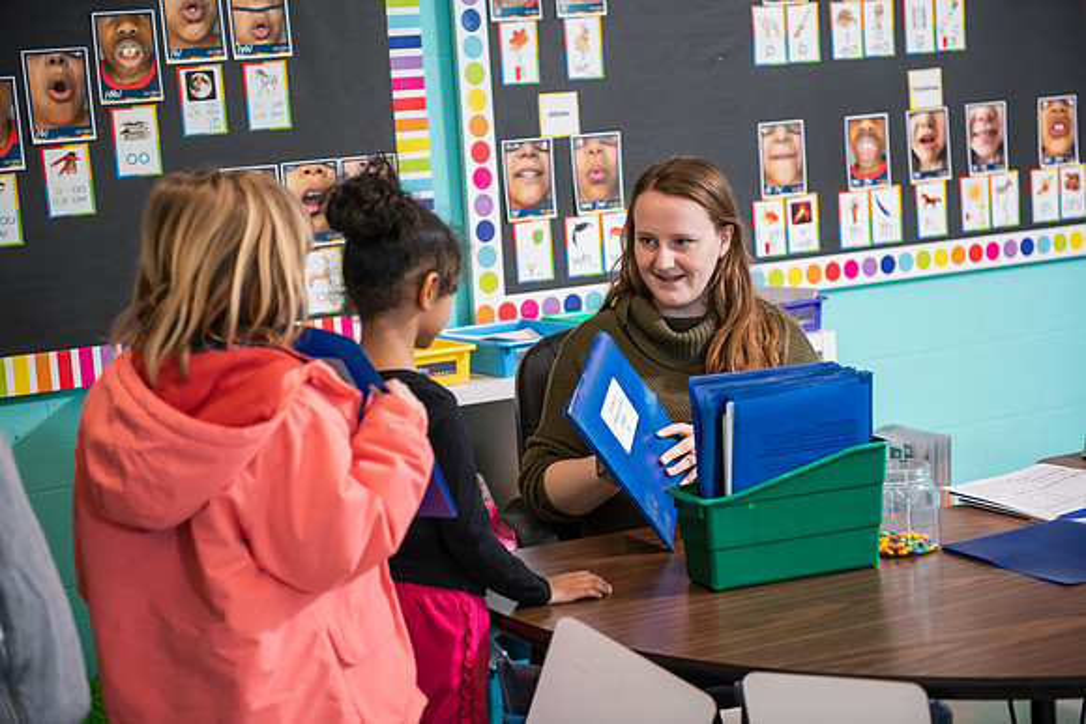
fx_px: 2112
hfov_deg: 28.8
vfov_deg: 19.5
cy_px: 362
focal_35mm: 70
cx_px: 543
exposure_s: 1/160
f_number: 3.2
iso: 800
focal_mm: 70
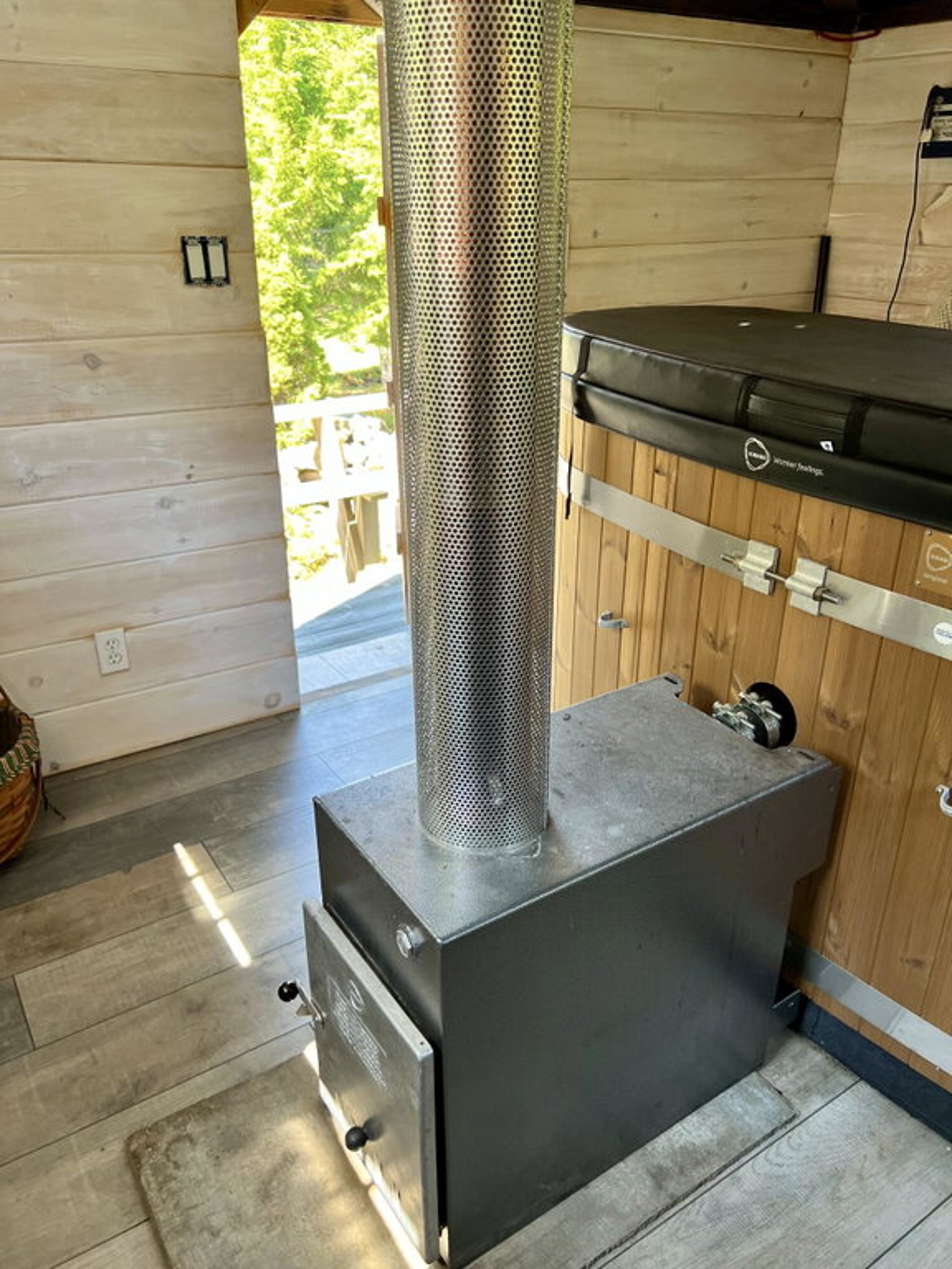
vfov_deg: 67.3
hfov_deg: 53.1
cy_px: 634
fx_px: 953
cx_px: 476
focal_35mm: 26
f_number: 1.5
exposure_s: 1/121
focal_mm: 5.7
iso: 80
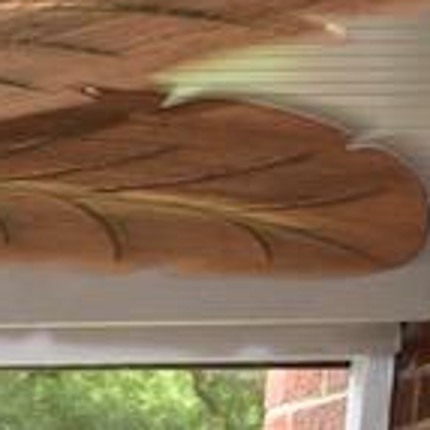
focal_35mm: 219
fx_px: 3078
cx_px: -929
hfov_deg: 7.0
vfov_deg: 6.3
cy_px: 1789
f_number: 6.3
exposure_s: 1/60
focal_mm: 24
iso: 640
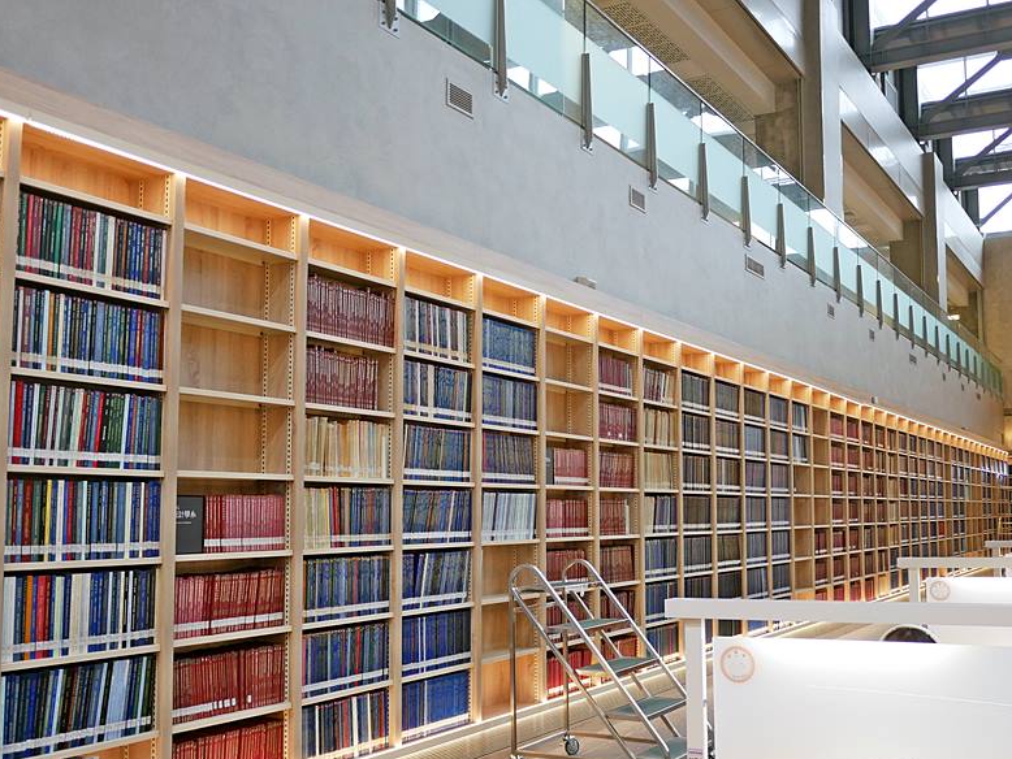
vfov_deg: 39.6
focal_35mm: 36
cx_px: 592
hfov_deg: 51.1
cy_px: 424
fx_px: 1053
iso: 400
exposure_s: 1/60
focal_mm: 14
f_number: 2.5
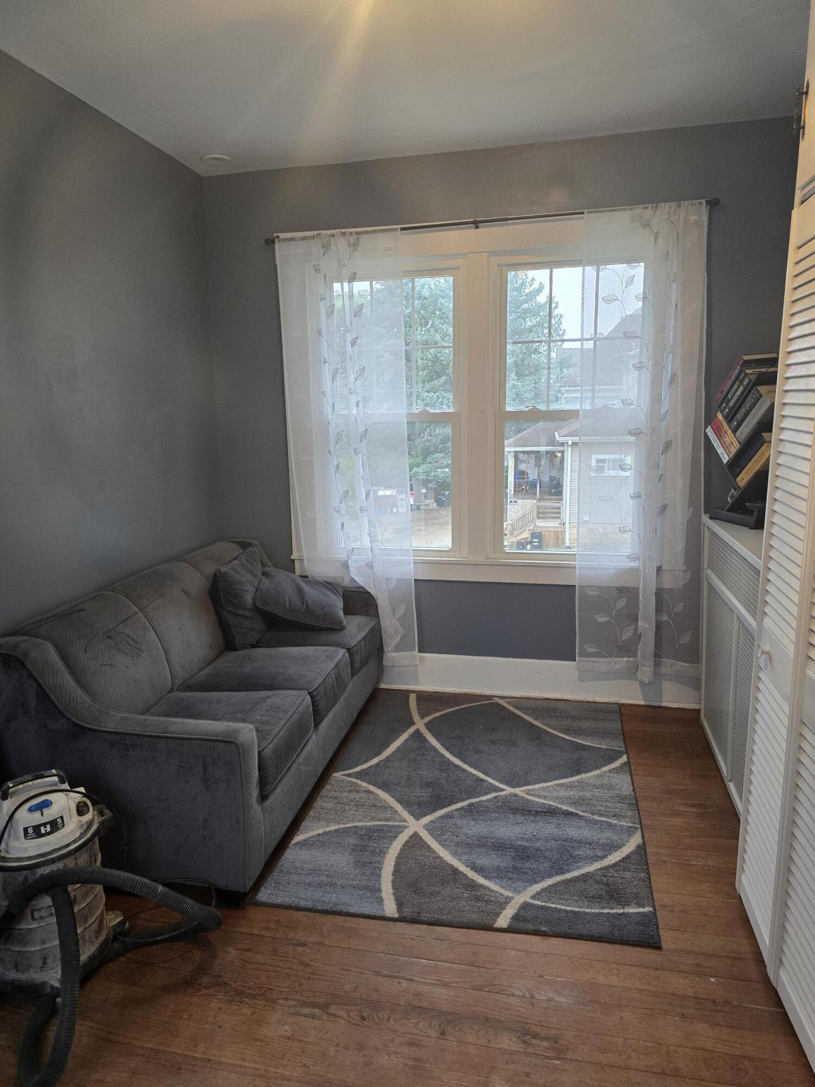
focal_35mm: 23
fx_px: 722
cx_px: 408
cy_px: 544
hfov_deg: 58.9
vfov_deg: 73.9
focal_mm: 6.3
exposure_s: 1/120
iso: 250
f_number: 1.7
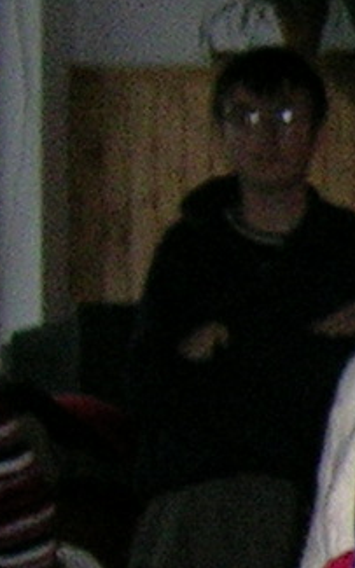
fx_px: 3624
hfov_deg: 5.2
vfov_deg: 8.9
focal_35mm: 234
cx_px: 1205
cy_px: 470
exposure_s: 1/60.1
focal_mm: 5.4
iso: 137
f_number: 2.8
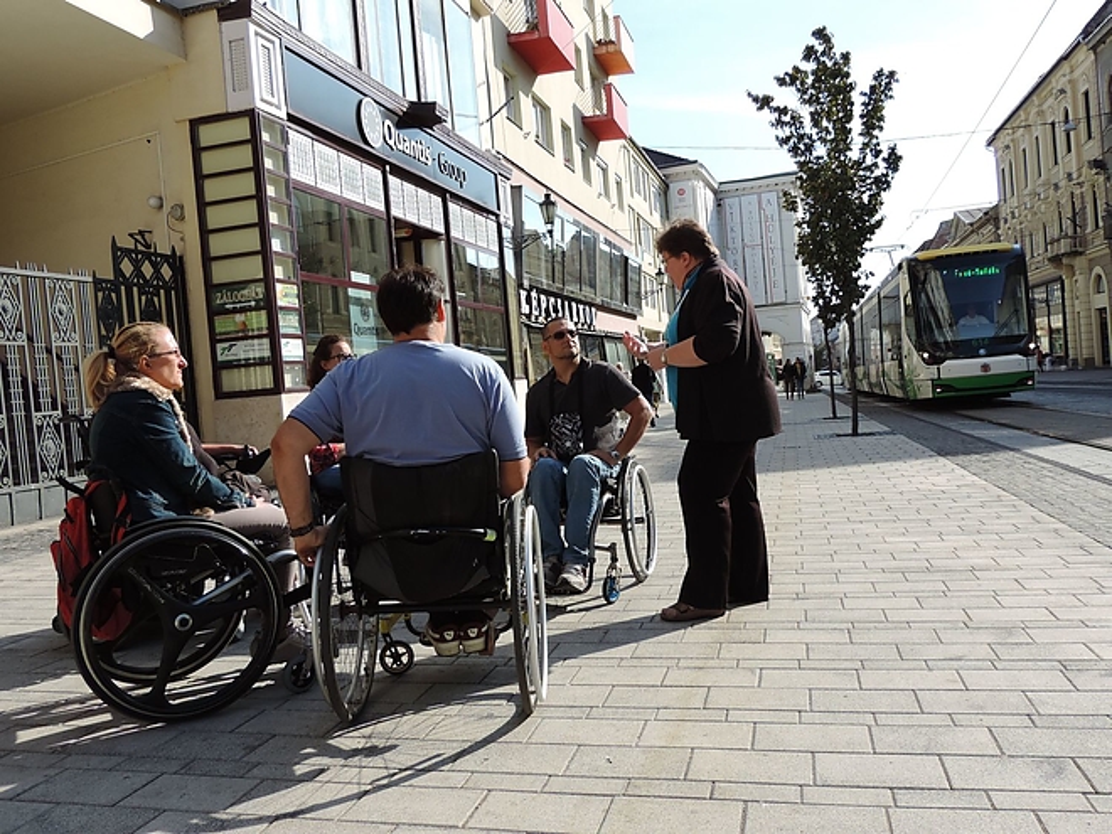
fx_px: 964
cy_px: 417
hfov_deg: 60.0
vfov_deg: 46.8
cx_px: 556
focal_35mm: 30
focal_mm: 5.3
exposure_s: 1/640
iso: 80
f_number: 3.1
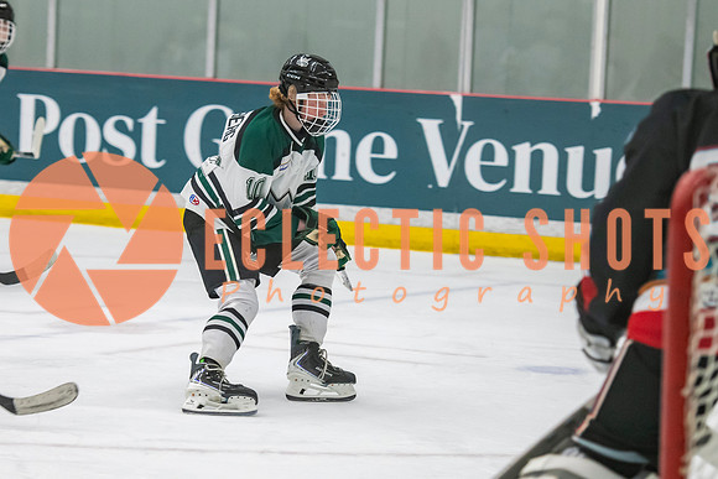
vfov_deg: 7.4
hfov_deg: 11.1
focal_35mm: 186
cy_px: 277
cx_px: 265
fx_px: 3708
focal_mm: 116
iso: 2000
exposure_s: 1/640
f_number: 3.2
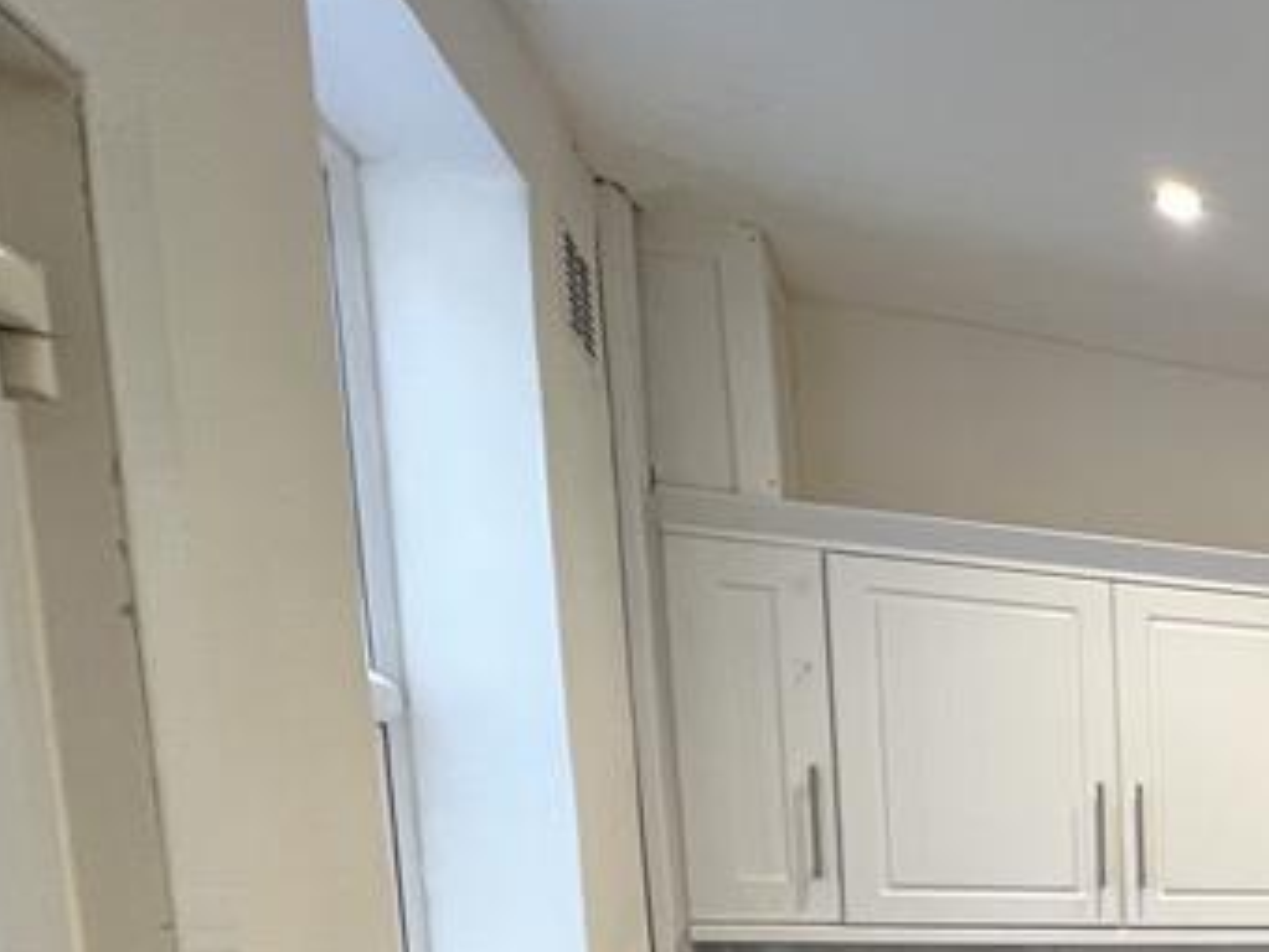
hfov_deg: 30.6
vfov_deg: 32.5
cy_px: 1045
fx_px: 1430
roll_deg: -1.0
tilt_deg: -7.6
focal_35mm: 39
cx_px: 1827
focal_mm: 1.57
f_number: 1.8
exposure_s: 1/100
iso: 200
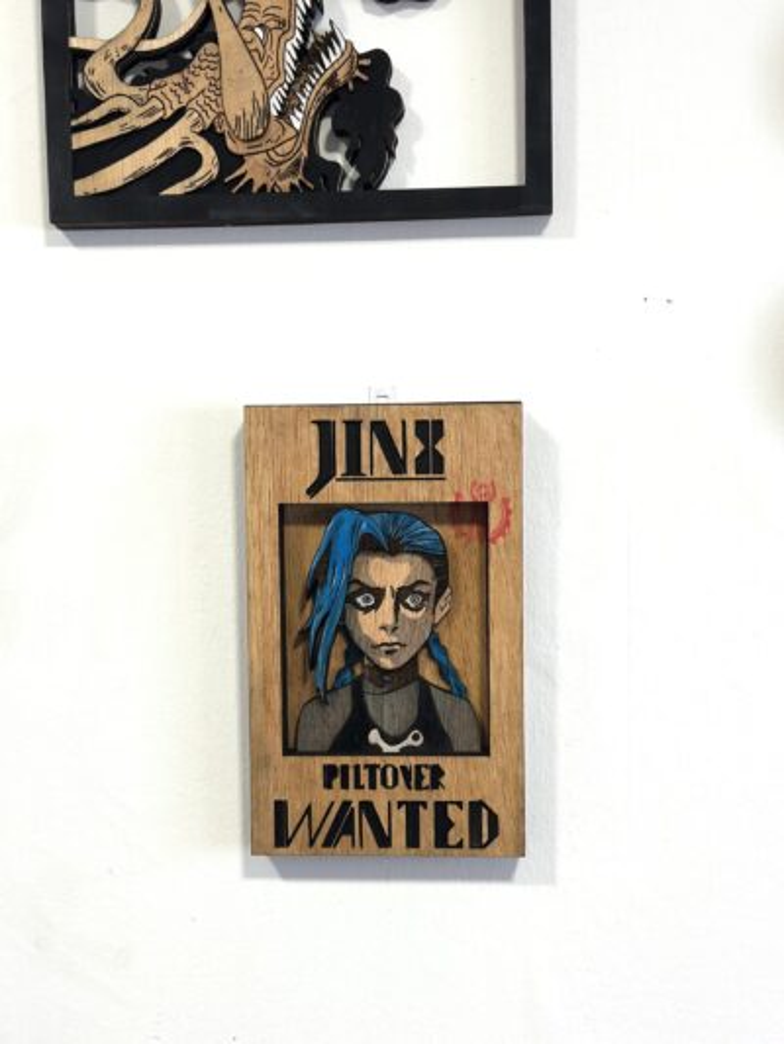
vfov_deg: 39.6
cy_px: 522
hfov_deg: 30.3
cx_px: 392
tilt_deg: -3.0
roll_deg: +0.7
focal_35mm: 48
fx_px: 1449
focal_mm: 6.86
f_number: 1.78
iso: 80
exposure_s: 1/100
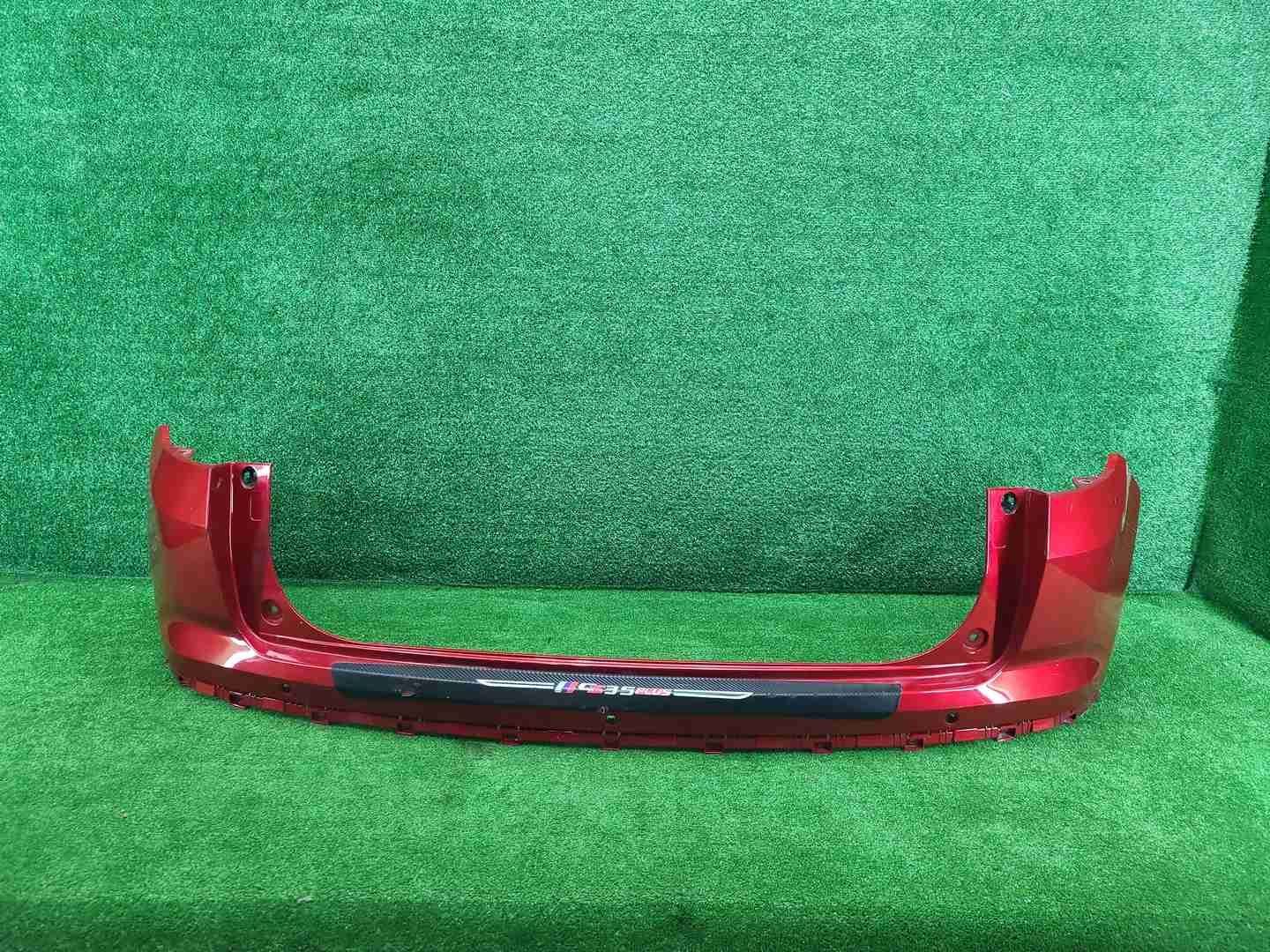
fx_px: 954
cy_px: 476
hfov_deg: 67.3
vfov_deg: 53.1
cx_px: 635
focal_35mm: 26
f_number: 1.8
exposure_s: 1/50
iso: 272
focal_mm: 5.4
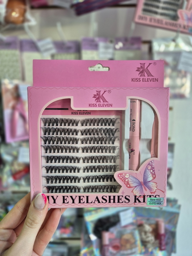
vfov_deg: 73.9
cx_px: 96
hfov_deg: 58.9
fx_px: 170
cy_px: 128
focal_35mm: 23
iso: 125
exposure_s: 1/100
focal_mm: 5.4
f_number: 1.8
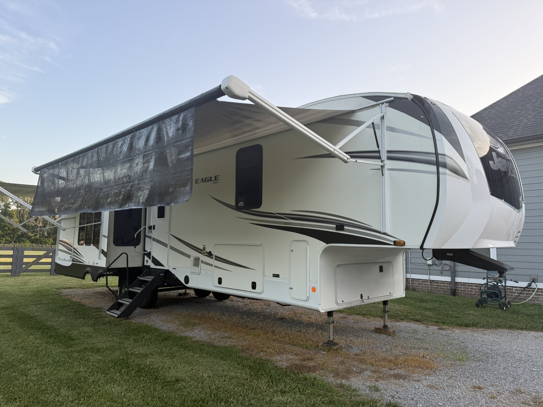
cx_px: 272
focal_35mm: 24
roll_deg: -0.5
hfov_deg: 71.6
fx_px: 376
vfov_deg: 56.8
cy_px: 204
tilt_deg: +6.1
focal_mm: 6.76
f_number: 1.78
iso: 80
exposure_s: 1/584
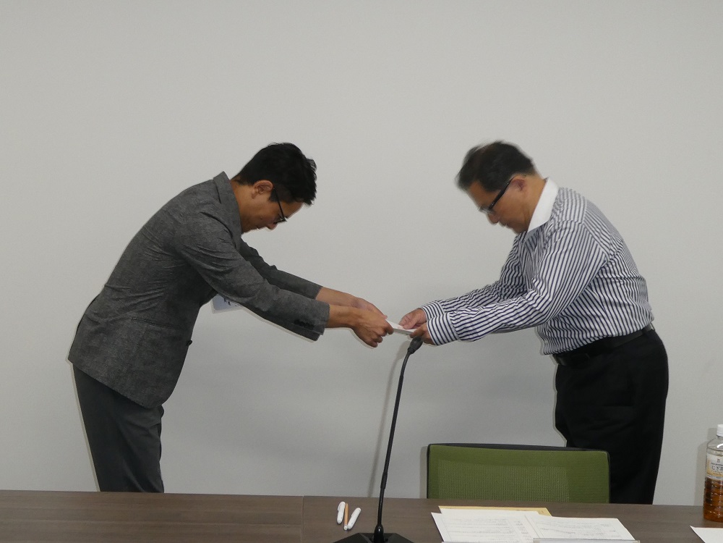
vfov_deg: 38.7
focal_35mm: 37
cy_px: 272
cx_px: 362
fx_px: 773
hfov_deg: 50.1
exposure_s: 1/60
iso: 200
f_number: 3.7
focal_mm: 6.7
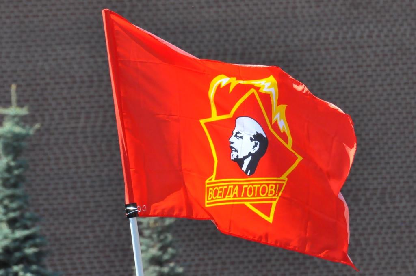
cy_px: 138
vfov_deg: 3.7
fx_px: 4328
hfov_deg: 5.5
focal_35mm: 375
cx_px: 208
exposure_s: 1/2000
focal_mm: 250
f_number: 11
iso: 3200
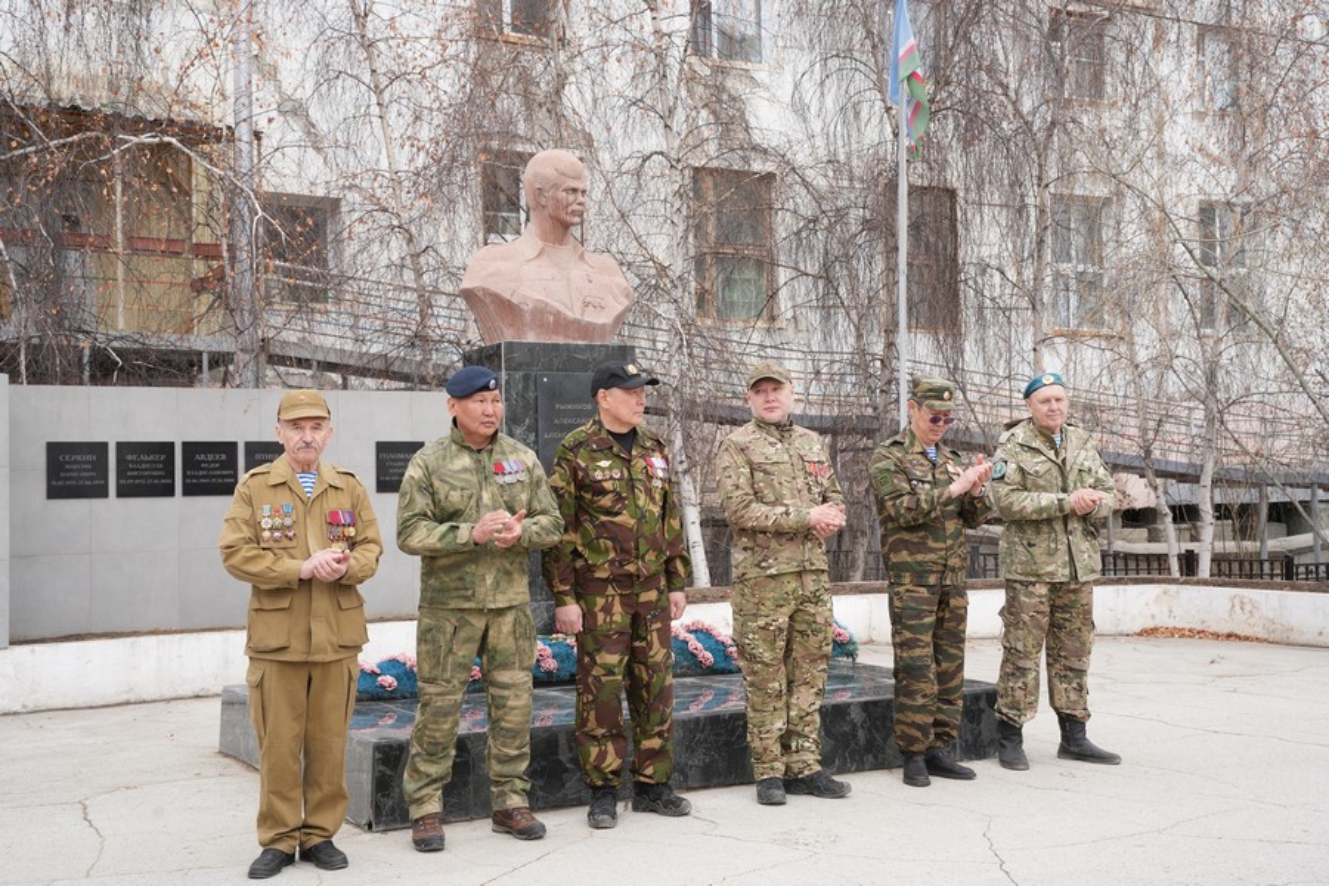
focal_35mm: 43
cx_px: 664
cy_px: 443
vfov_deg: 31.2
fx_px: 1587
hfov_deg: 45.4
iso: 320
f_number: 9
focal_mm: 43
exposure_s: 1/100
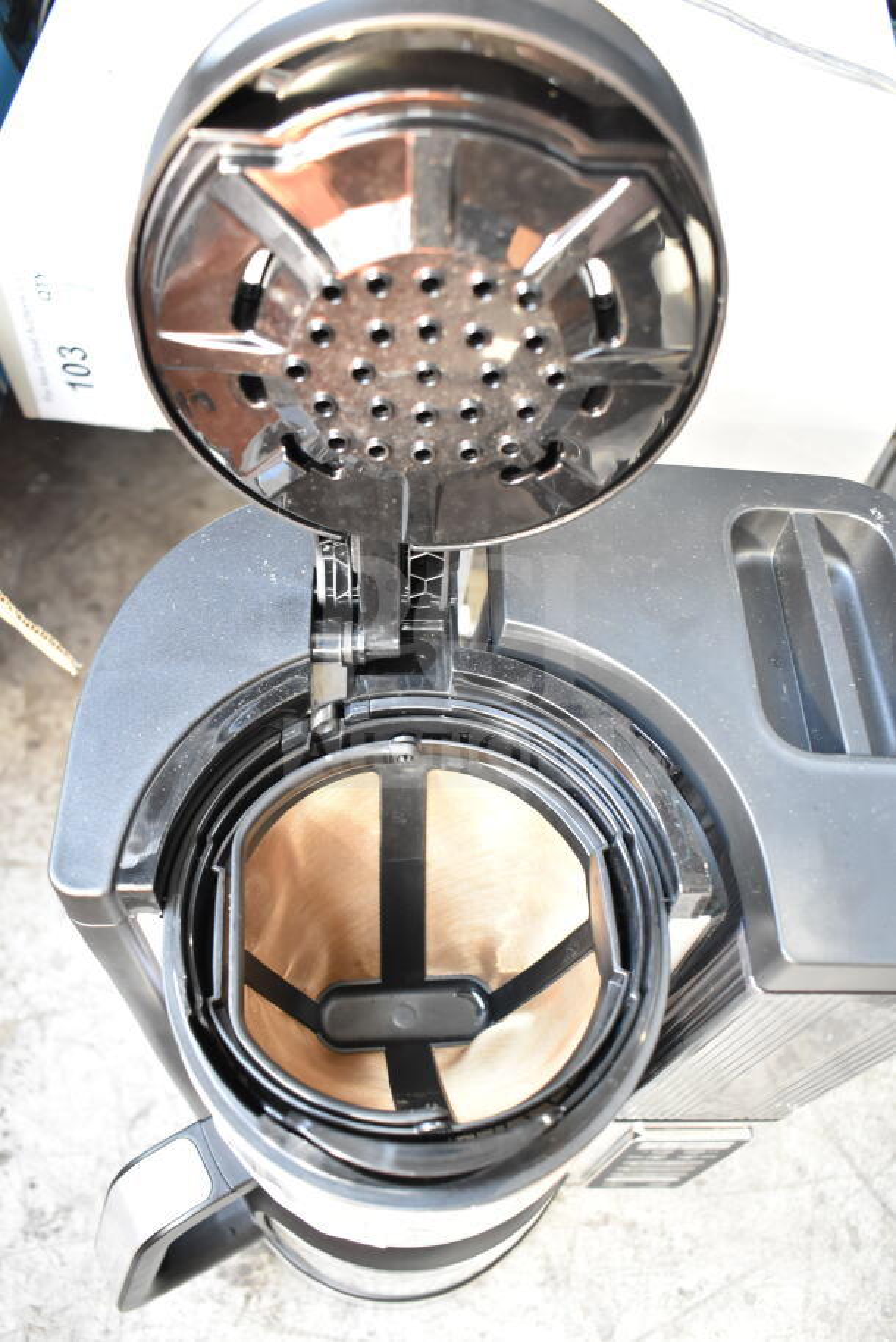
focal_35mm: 32
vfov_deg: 59.5
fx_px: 1175
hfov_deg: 41.7
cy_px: 671
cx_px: 448
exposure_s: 1/40
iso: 1600
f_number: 3.8
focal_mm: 21
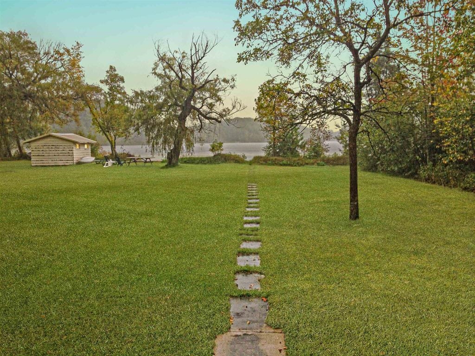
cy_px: 178
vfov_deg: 42.9
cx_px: 238
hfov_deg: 55.4
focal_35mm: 33
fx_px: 453
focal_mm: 4.12
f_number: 2.4
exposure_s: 1/60
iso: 50
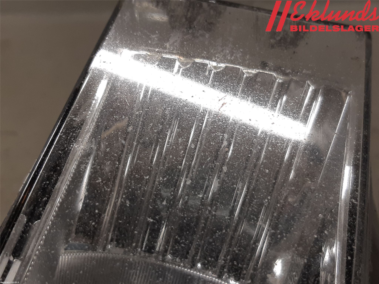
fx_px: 285
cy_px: 142
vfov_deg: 53.1
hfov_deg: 67.3
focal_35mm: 26
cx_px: 190
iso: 40
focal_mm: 3.93
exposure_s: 1/50
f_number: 1.7
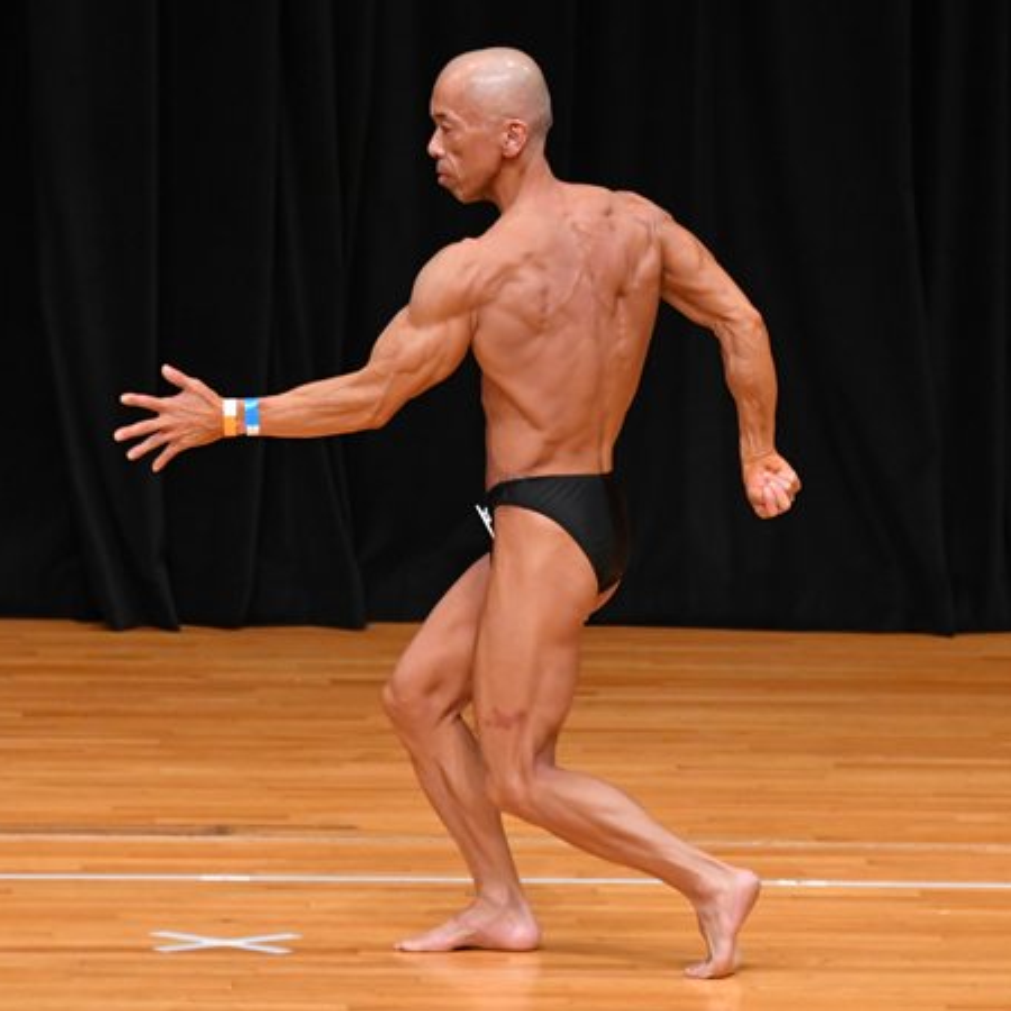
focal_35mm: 417
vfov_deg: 4.2
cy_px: 452
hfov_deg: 4.2
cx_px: 635
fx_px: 13779
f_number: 5.6
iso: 3200
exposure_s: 1/400
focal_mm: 190
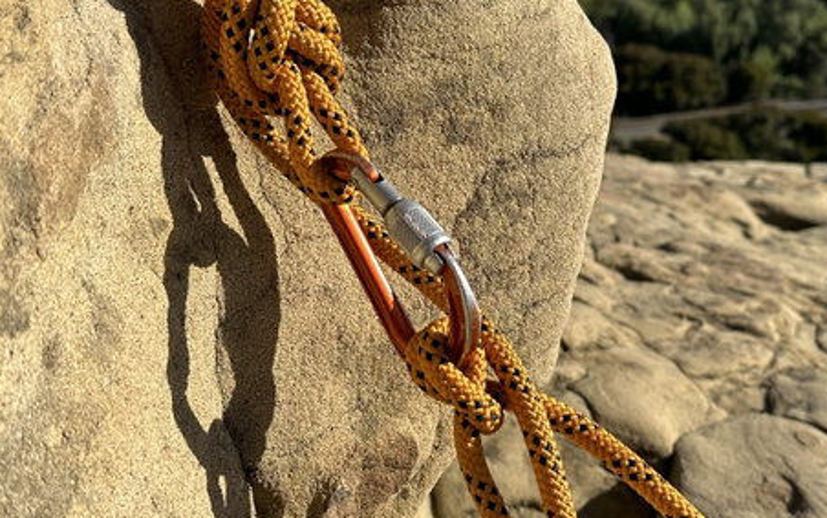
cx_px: 496
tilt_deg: -25.2
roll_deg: -1.2
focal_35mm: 45
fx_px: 1015
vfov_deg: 28.6
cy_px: 276
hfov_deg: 44.1
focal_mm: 6.86
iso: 80
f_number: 1.78
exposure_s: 1/5000
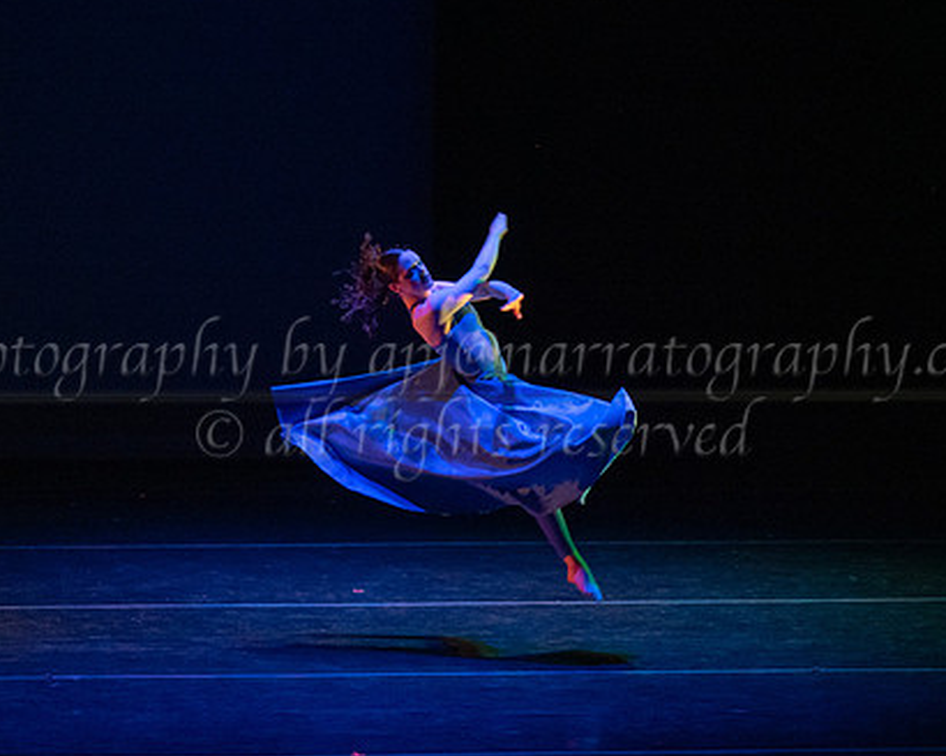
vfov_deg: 6.8
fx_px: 6356
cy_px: 393
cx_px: 370
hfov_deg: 8.5
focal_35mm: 227
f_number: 2.8
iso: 3200
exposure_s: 1/320
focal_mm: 150
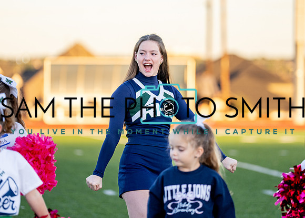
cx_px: 144
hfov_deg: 8.7
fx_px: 2010
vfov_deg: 6.2
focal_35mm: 232
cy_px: 80
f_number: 2.8
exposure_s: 1/1250
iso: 500
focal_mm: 171
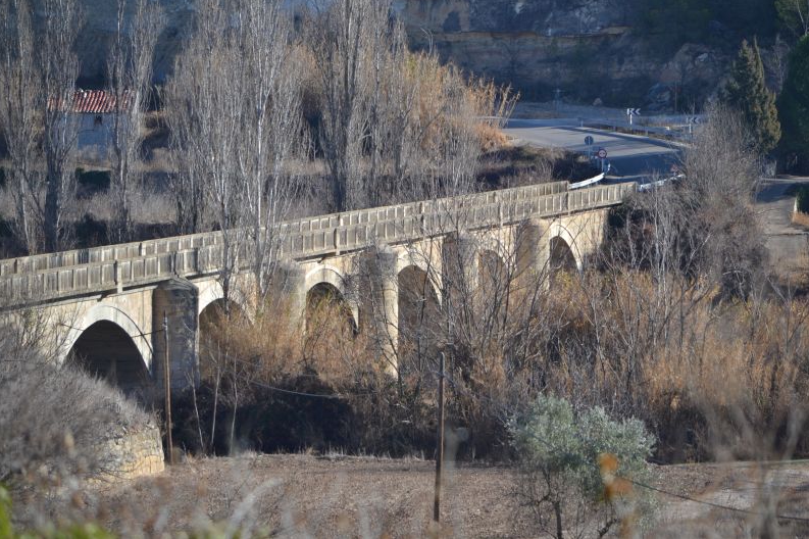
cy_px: 268
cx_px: 404
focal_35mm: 235
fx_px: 5267
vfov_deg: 5.9
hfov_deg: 8.8
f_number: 5
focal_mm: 155
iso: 100
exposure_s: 1/400
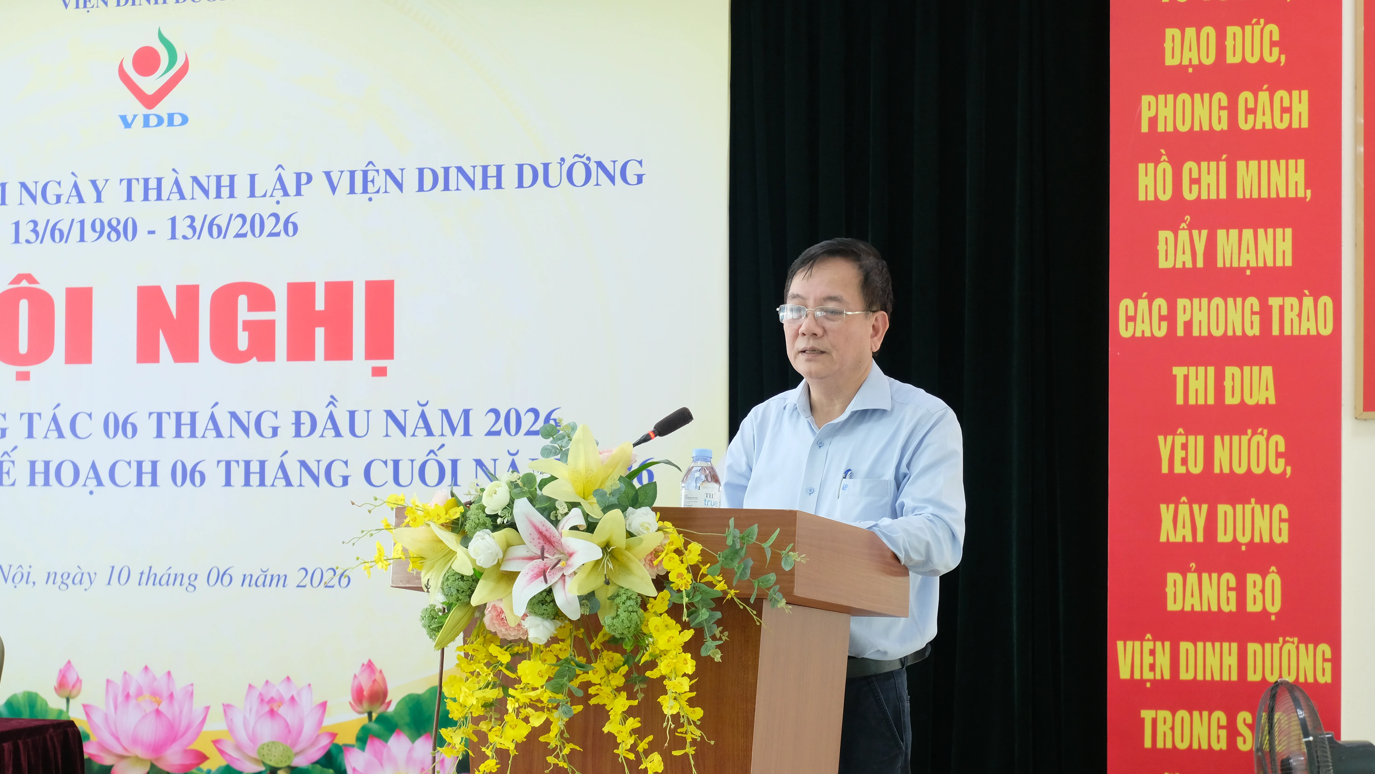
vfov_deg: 17.0
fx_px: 2589
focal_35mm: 71
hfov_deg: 29.7
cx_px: 682
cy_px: 442
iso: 1250
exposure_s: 1/30
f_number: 5.6
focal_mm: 44.5
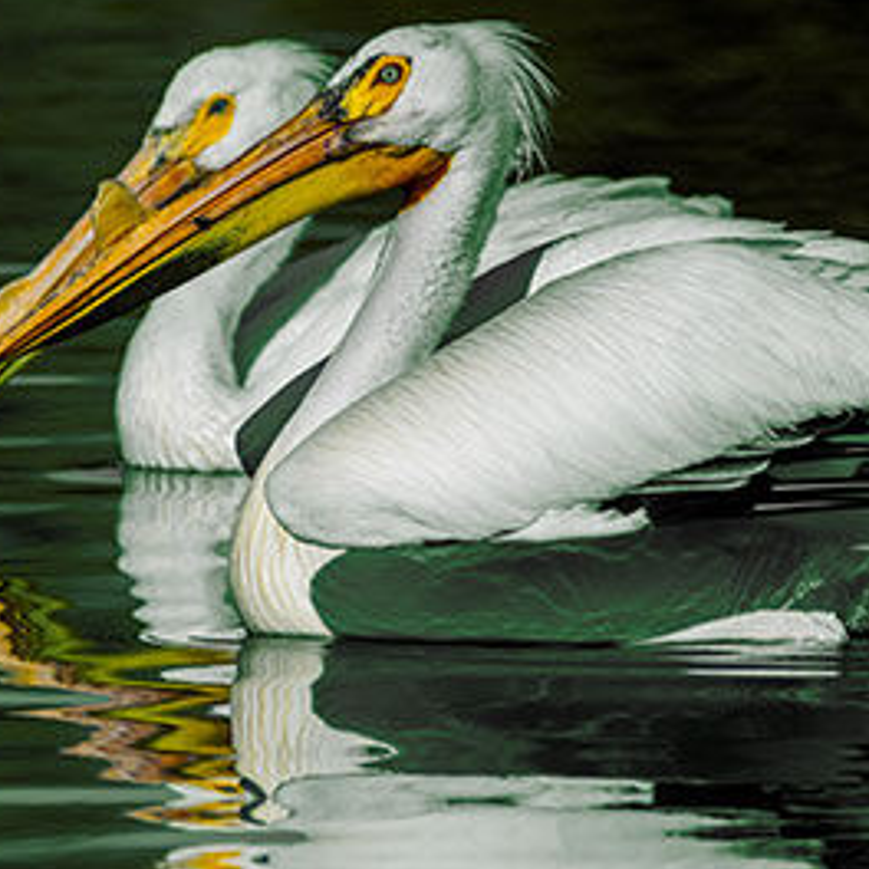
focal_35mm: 1206
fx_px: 34253
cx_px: 405
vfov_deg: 1.5
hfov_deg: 1.5
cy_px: 393
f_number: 12
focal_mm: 750
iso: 2000
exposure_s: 1/4000
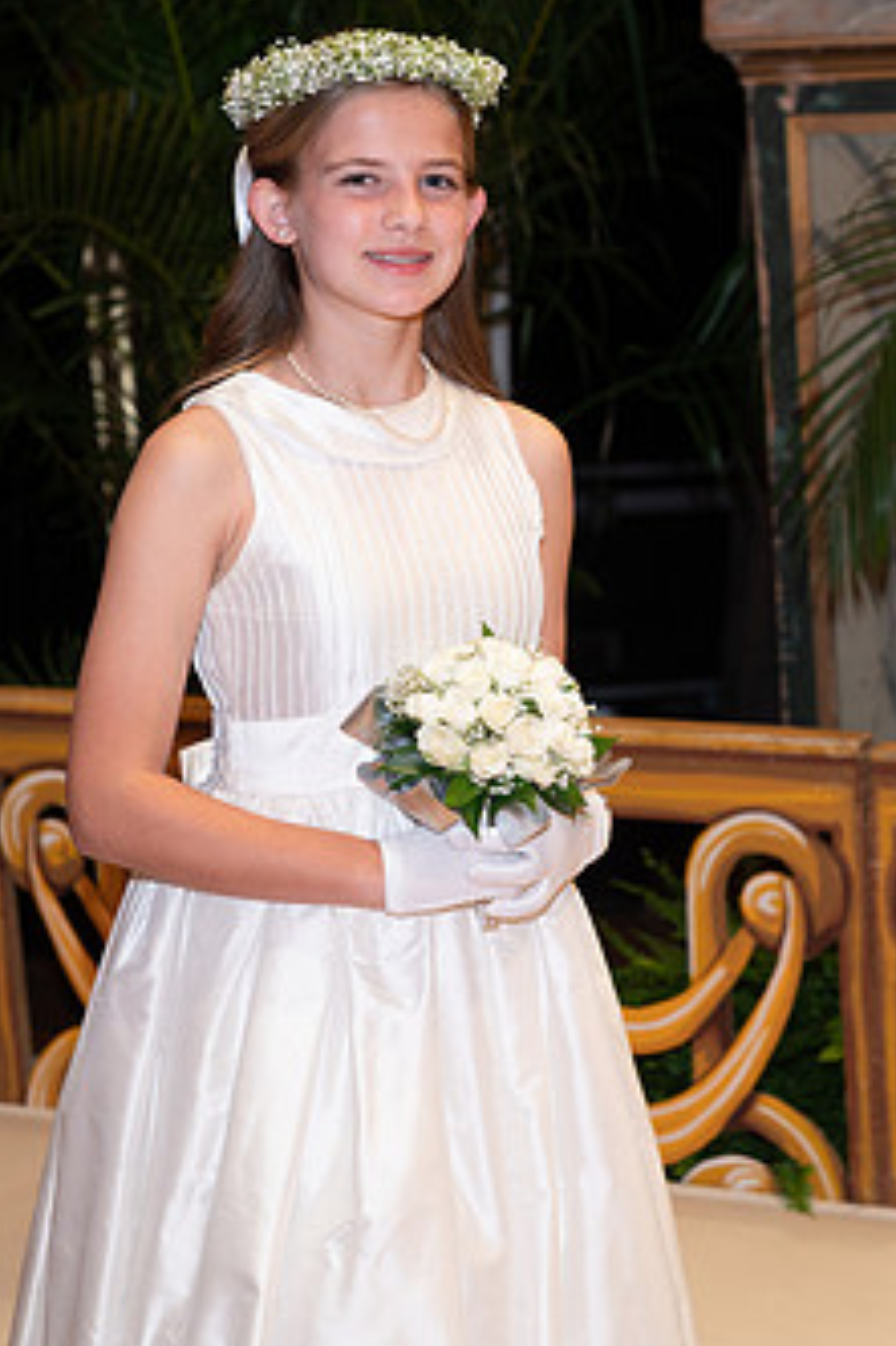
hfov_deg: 14.4
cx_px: 312
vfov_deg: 21.5
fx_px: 3550
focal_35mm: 95
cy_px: 641
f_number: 4.5
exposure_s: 1/25
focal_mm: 70
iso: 400
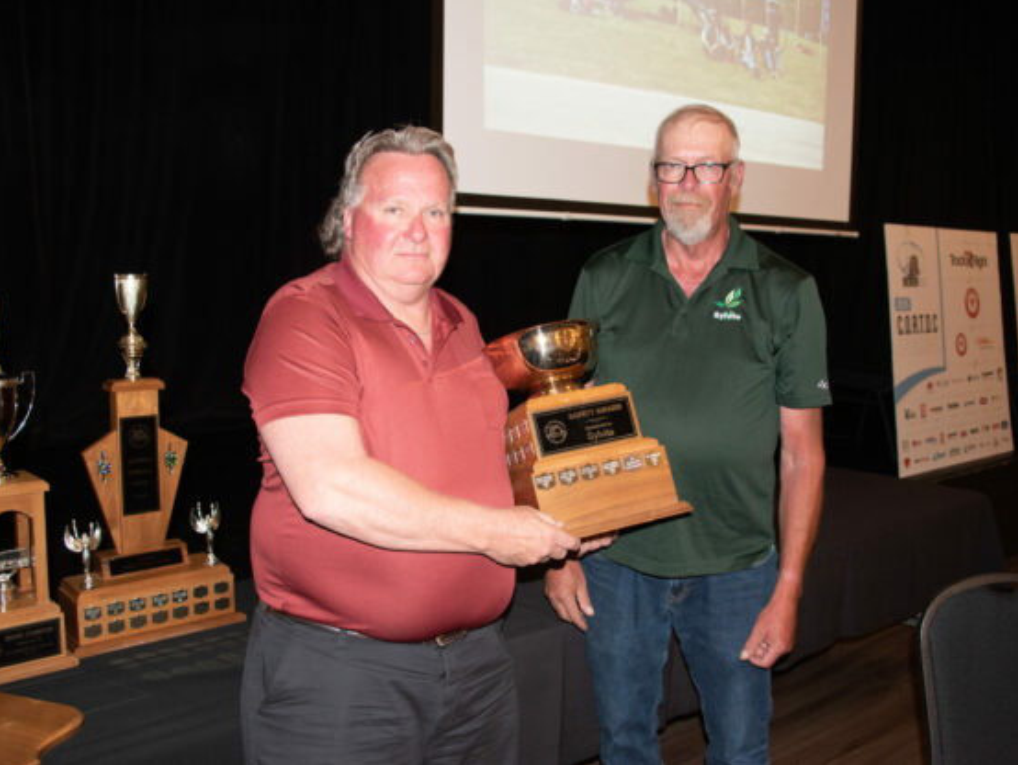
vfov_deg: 40.7
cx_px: 531
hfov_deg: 52.6
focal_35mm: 35
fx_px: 1030
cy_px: 382
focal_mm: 32
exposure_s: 1/60
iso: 1000
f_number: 5
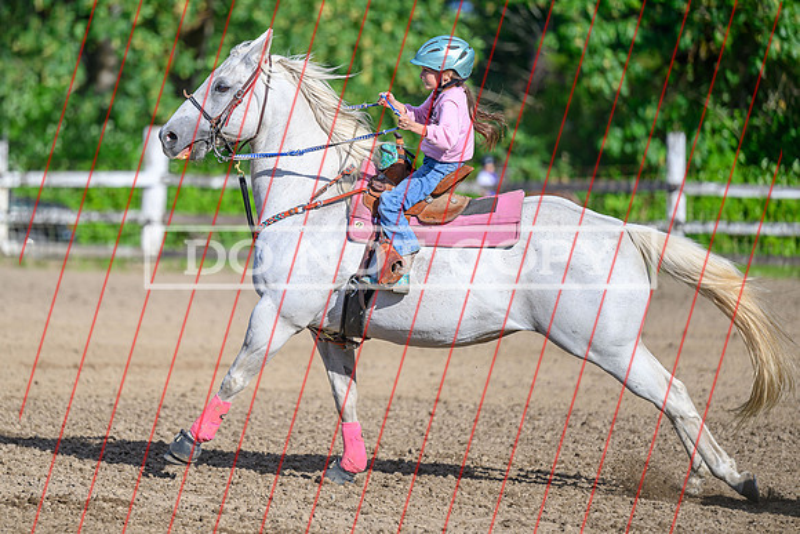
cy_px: 241
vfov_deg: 6.7
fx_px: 4564
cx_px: 331
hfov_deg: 10.0
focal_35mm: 205
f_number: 2.8
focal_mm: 175
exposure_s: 1/2500
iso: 200
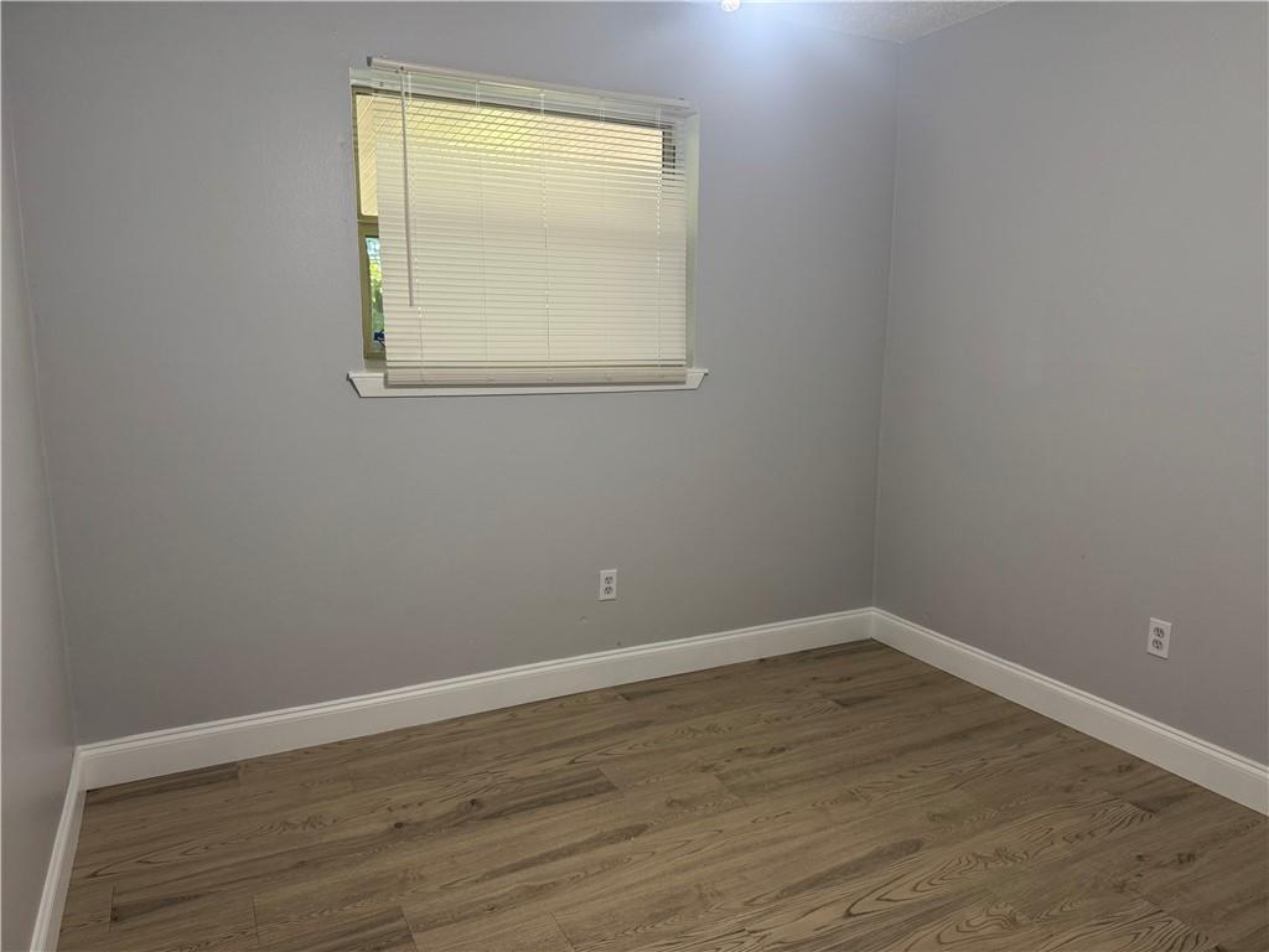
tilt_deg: -10.1
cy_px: 476
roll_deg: -0.3
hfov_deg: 71.6
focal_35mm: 24
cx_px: 634
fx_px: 880
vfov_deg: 56.8
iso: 200
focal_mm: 6.76
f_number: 1.78
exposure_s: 1/60
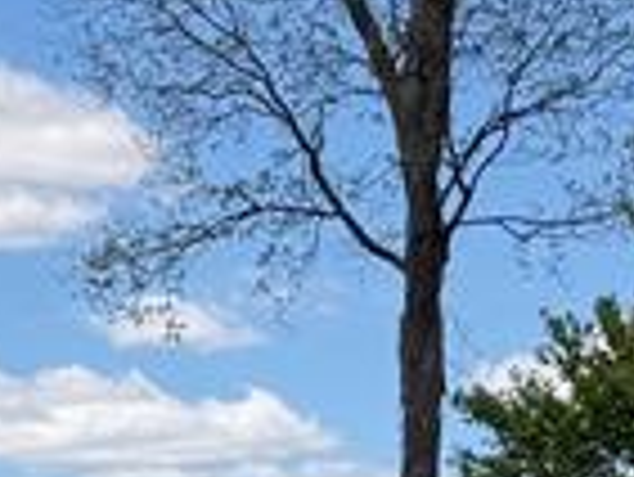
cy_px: 616
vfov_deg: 8.4
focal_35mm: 174
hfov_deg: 10.6
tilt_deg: +4.7
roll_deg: -0.4
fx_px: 3190
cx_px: -540
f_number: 1.78
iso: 80
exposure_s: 1/3759
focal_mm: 6.76
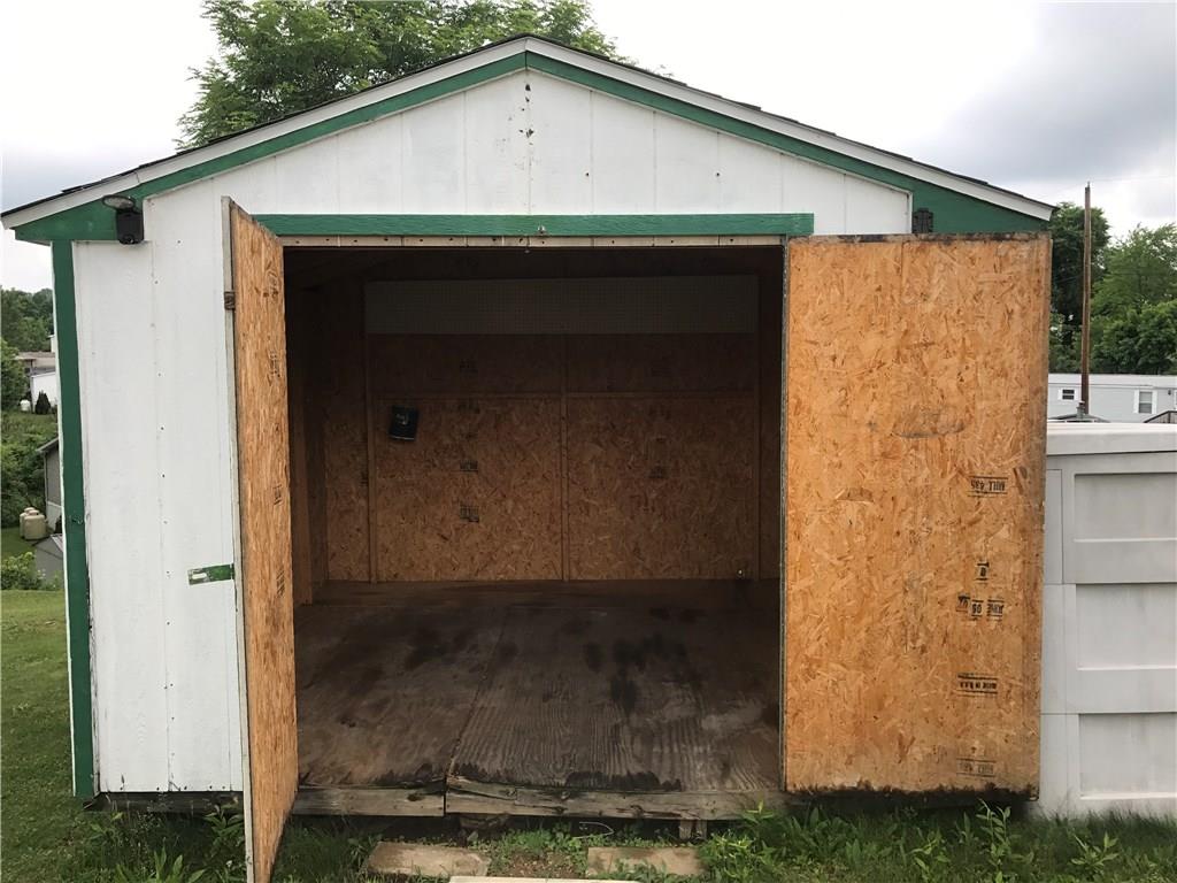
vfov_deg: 49.7
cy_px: 442
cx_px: 588
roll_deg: -0.3
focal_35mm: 28
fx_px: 952
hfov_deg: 63.4
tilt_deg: -4.9
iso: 20
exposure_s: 1/977
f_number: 1.8
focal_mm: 3.99
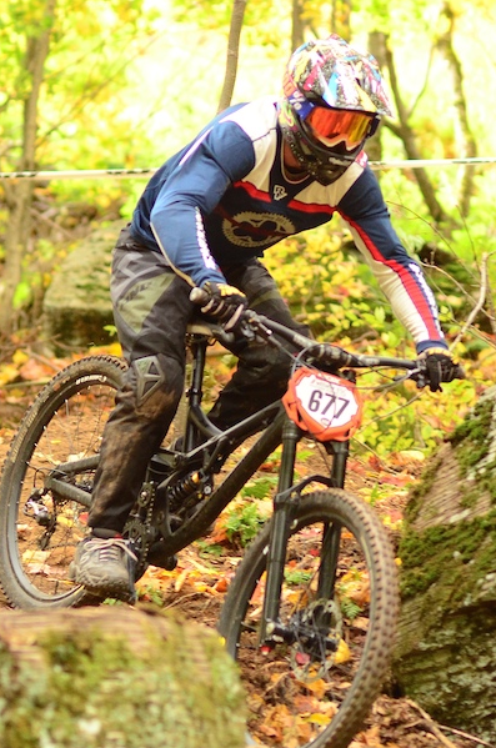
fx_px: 4520
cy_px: 387
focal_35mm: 218
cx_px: 307
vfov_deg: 9.5
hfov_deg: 6.3
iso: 1600
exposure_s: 1/640
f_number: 2.8
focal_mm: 85
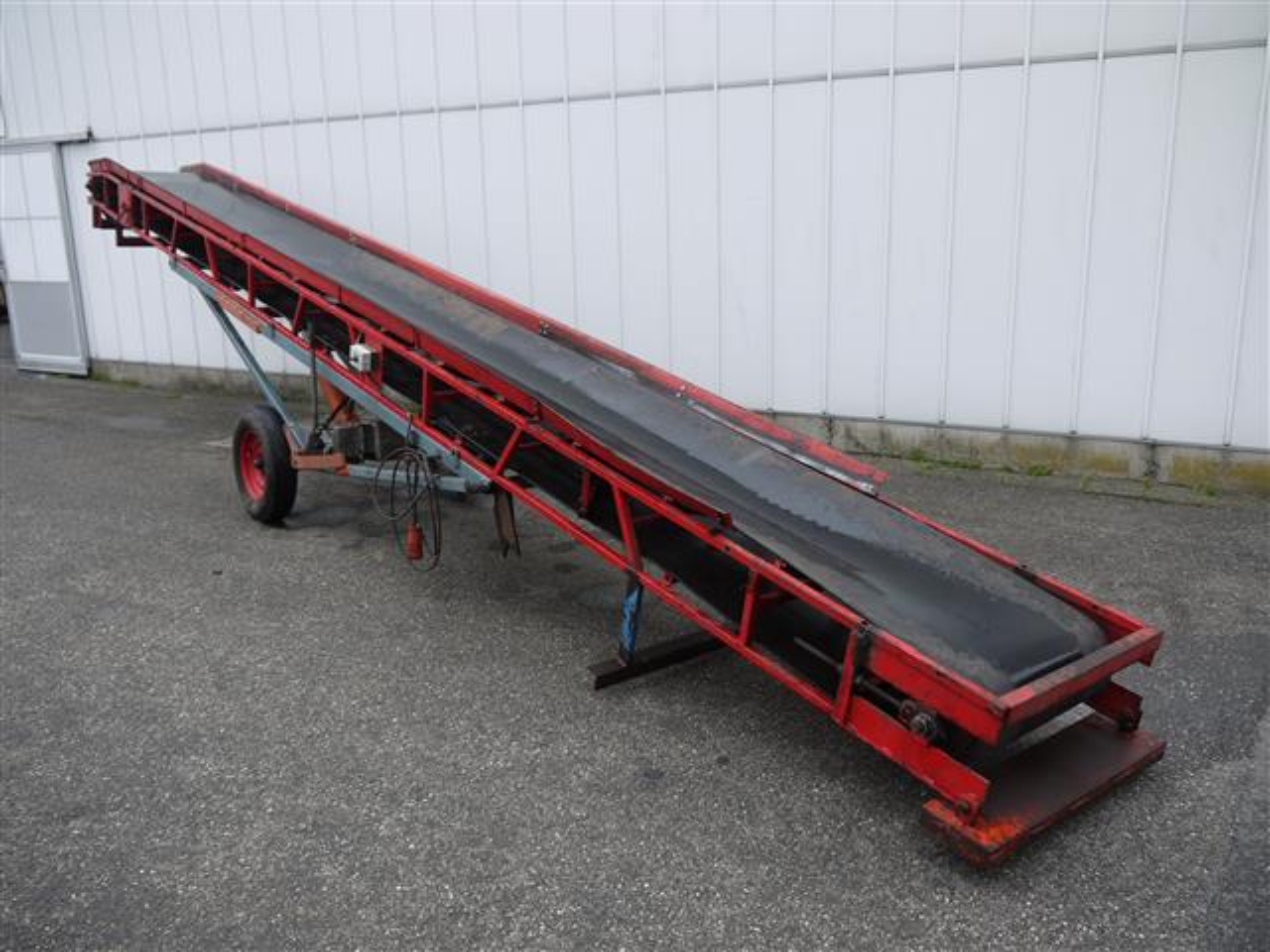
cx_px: 635
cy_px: 476
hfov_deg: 60.0
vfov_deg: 46.8
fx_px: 1101
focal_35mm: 30
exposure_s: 1/200
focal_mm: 15
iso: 100
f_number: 4.5
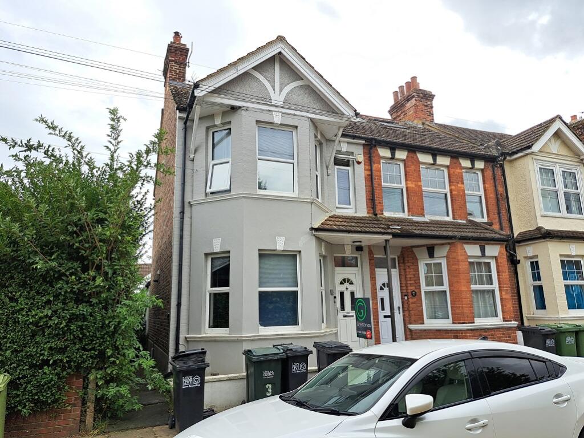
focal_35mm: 24
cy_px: 219
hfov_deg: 71.6
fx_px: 405
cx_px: 292
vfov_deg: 56.8
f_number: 1.8
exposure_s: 1/1212
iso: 50
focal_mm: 5.23
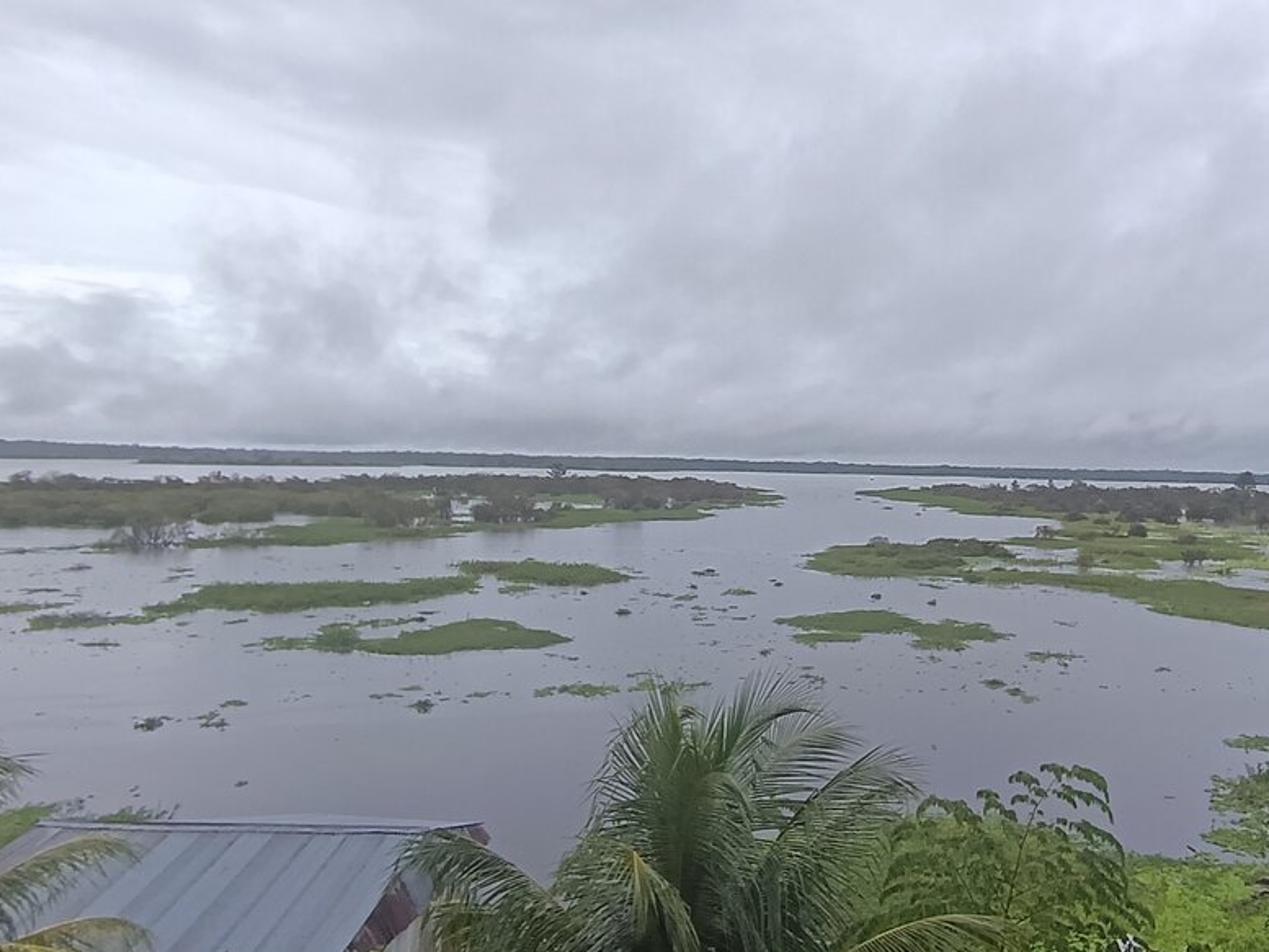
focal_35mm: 28
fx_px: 1027
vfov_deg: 49.6
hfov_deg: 62.5
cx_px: 799
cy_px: 418
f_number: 2.2
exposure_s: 1/1078
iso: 106
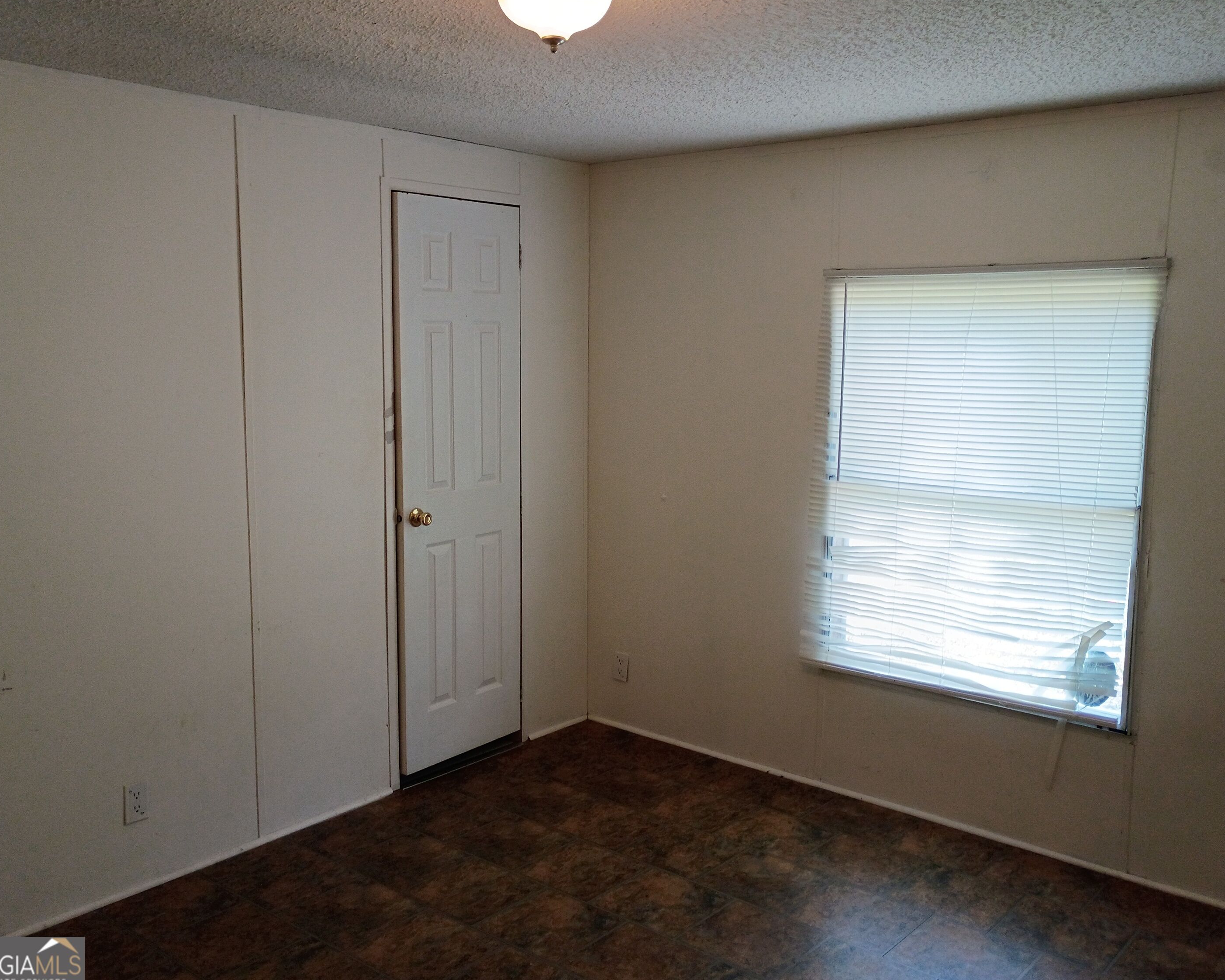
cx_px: 605
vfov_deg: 47.1
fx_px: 1124
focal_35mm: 31
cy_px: 484
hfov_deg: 57.2
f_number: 1.8
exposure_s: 1/60
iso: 141
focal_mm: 4.27
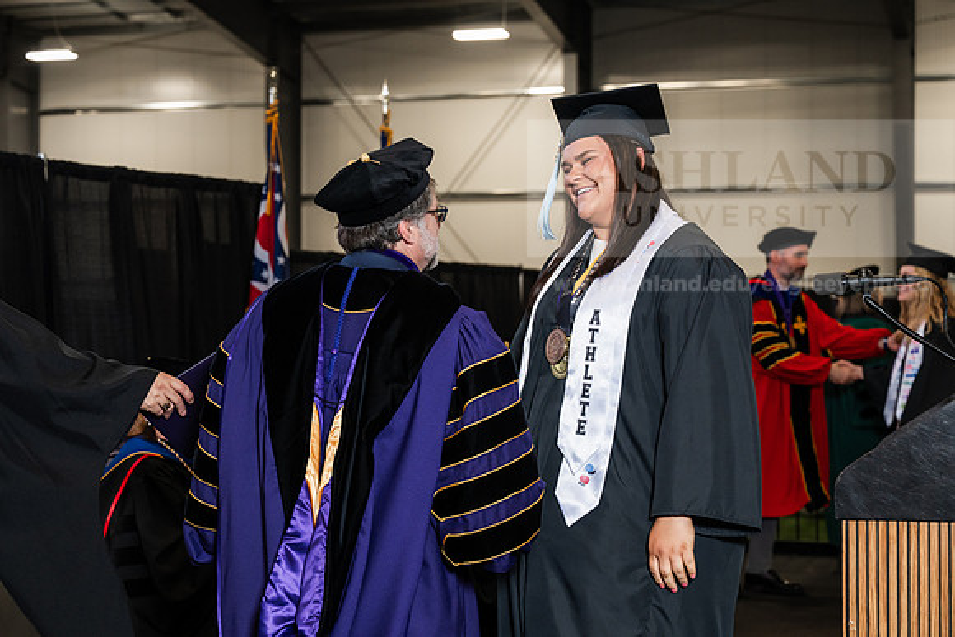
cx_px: 478
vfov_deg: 20.6
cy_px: 318
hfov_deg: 30.5
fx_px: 1751
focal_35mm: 66
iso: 1250
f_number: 4.5
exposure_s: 1/200
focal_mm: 66
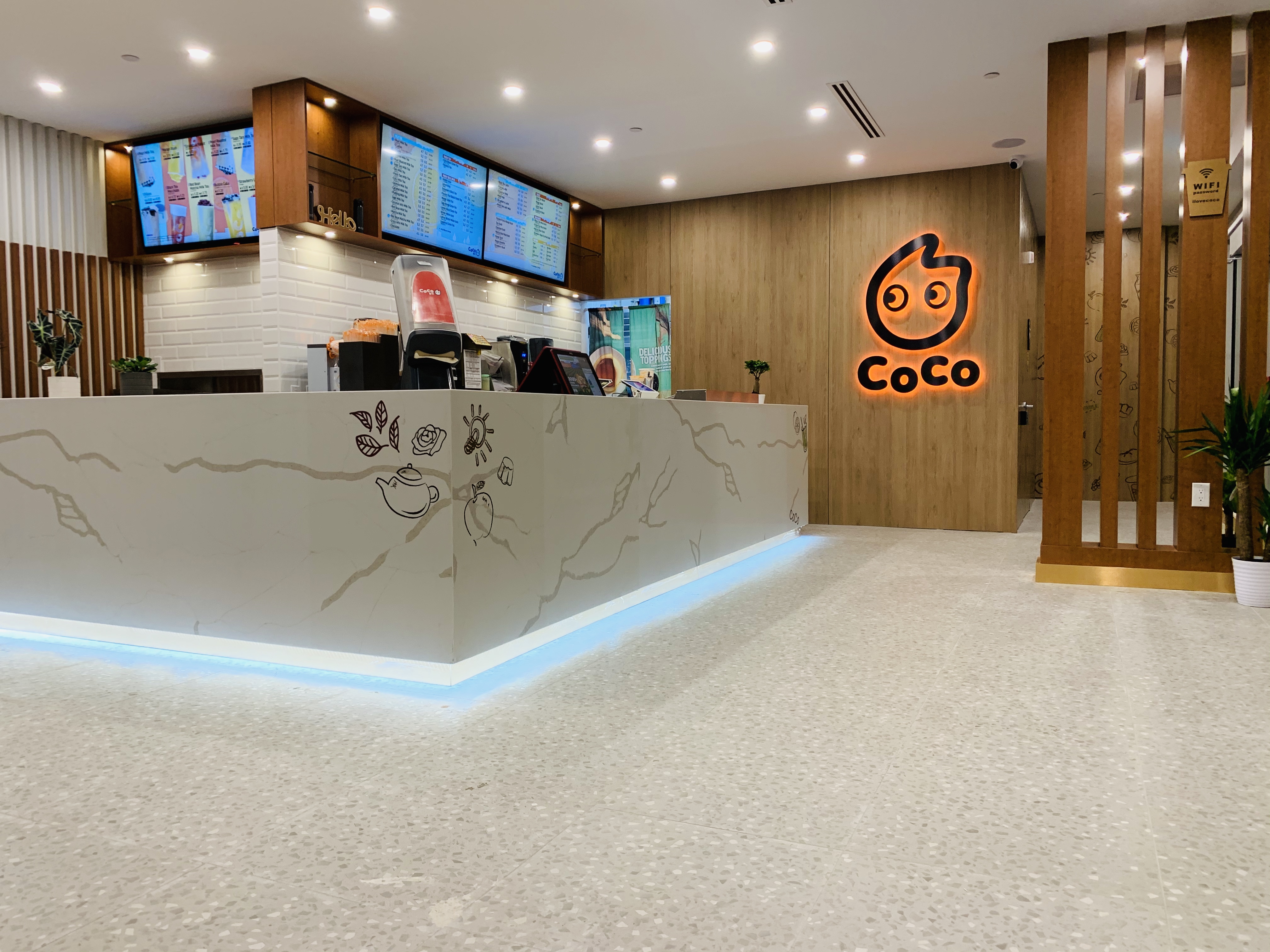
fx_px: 954
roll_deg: -0.4
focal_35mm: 26
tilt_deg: -3.7
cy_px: 476
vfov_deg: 53.1
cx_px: 635
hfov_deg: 67.3
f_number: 1.8
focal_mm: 4.25
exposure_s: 1/60
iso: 100
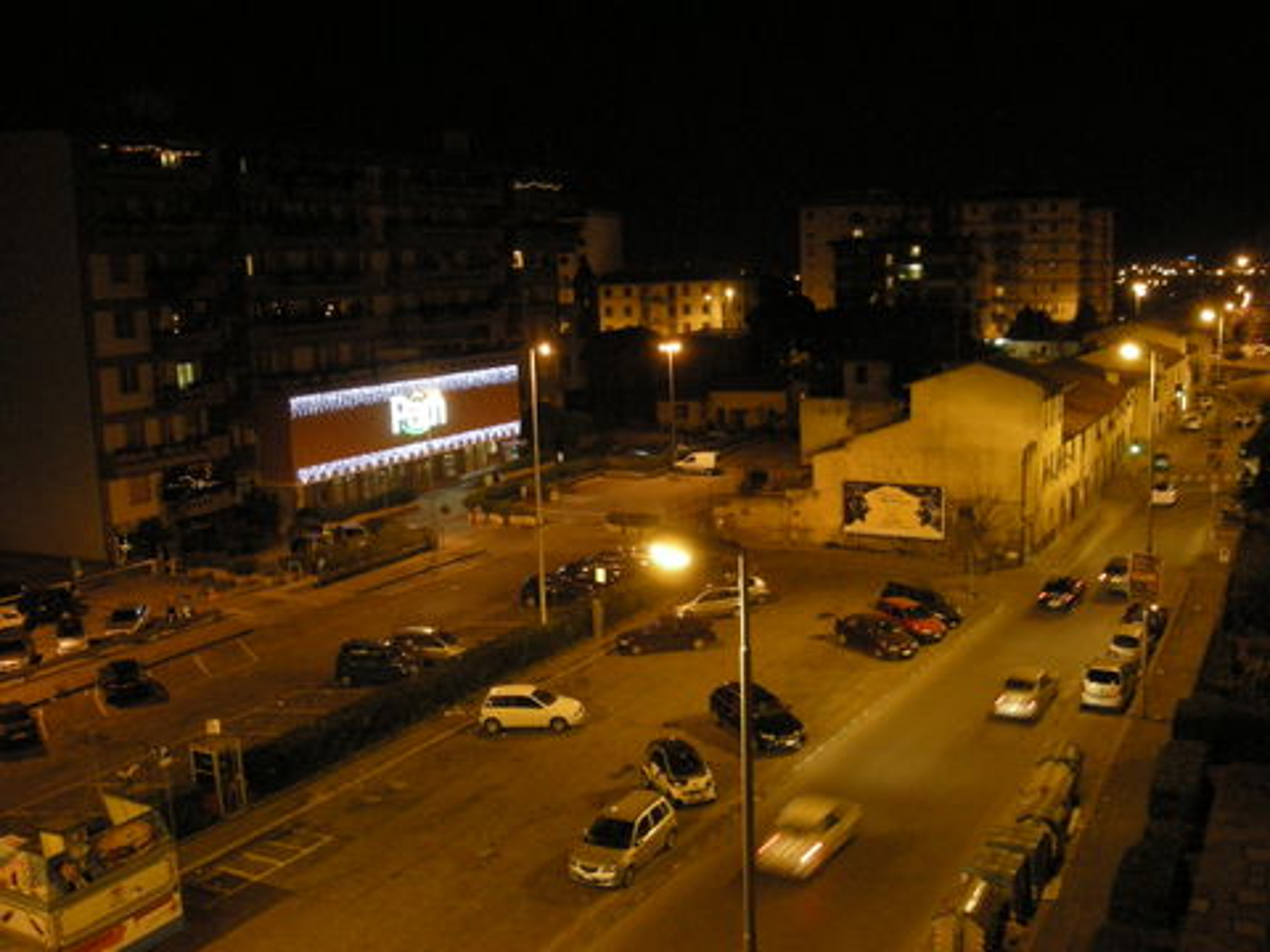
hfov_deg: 52.6
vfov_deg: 40.7
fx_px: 1284
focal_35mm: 35
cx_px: 635
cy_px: 476
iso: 400
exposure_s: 1/10.1
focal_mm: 5.7
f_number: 2.8
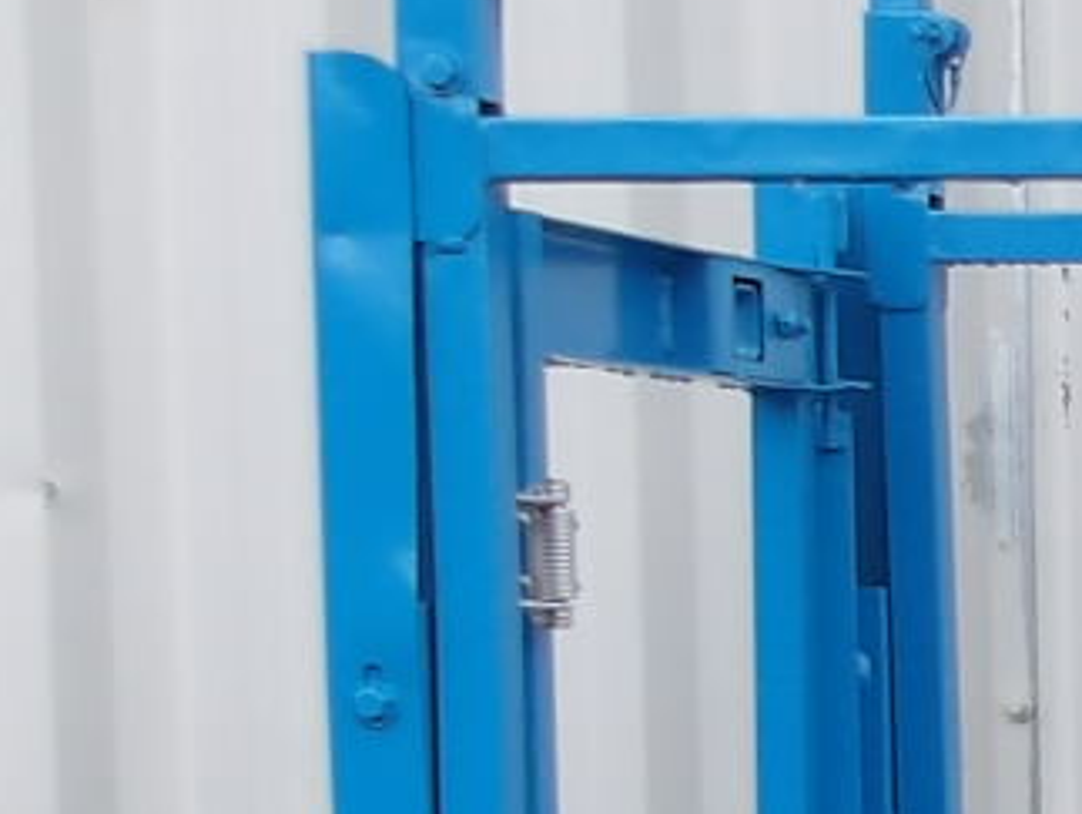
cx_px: 2553
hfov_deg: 10.1
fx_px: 5351
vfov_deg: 8.5
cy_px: 1233
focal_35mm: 171
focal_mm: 4.9
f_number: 3
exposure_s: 1/185
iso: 100
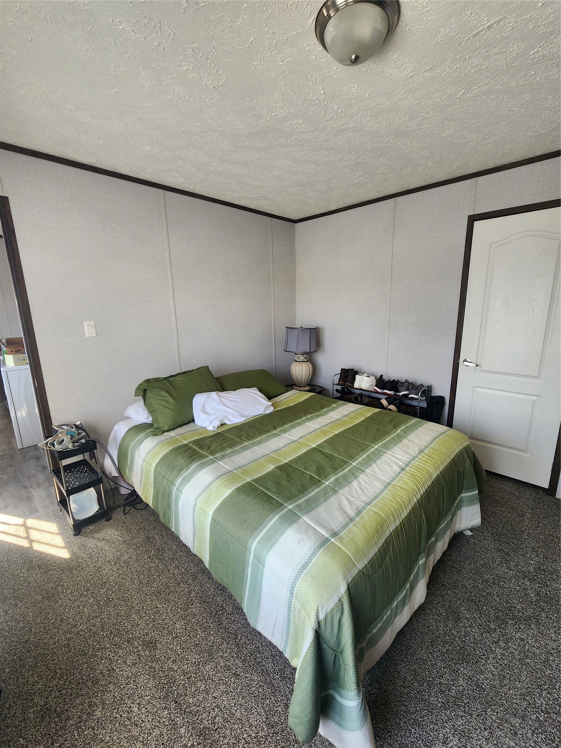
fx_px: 281
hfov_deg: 89.9
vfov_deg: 106.2
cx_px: 280
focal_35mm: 13
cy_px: 374
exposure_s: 1/60
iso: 80
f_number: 2.2
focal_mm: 2.2
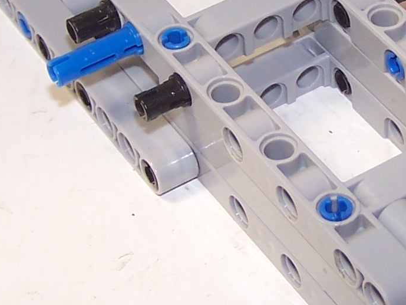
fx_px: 1666
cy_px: 106
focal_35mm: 142
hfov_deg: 13.8
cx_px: 374
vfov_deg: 10.4
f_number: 2.8
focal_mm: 6.3
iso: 80
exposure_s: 1/90
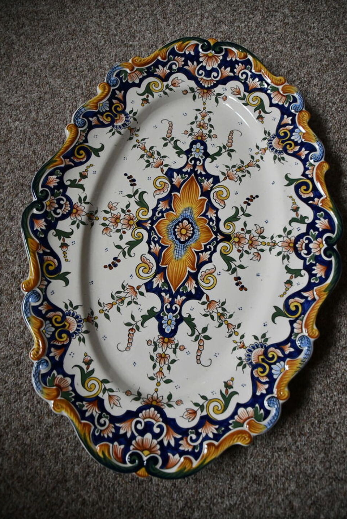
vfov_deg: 71.5
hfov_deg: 51.3
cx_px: 177
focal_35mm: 25
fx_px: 361
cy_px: 261
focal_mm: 16
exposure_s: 1/1600
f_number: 3.5
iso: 5000
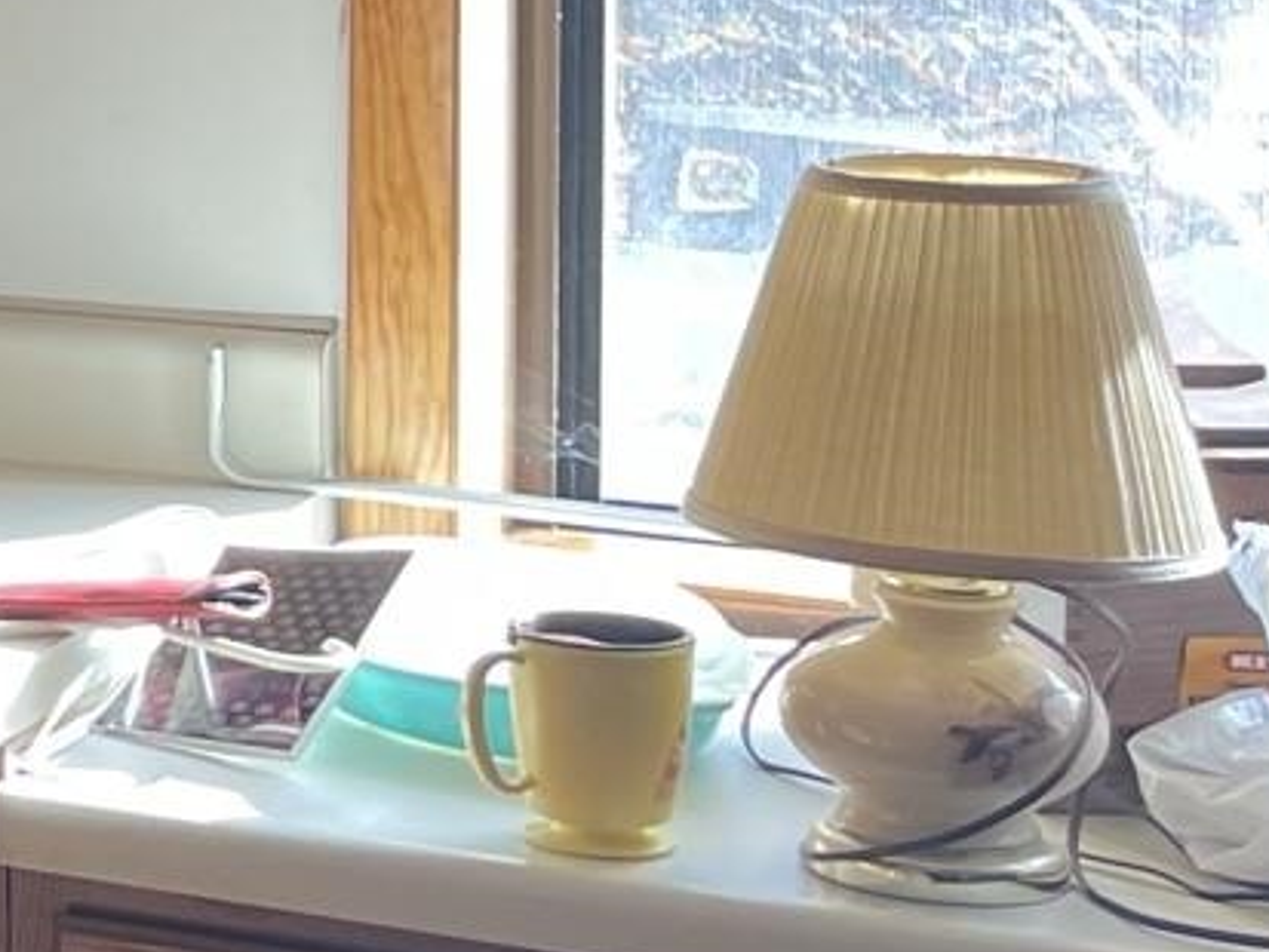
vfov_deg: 11.4
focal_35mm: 129
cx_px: -1834
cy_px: -64
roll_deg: +3.2
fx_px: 4730
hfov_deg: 12.1
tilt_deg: -6.0
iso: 80
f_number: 1.6
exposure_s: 1/121
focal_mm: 5.1
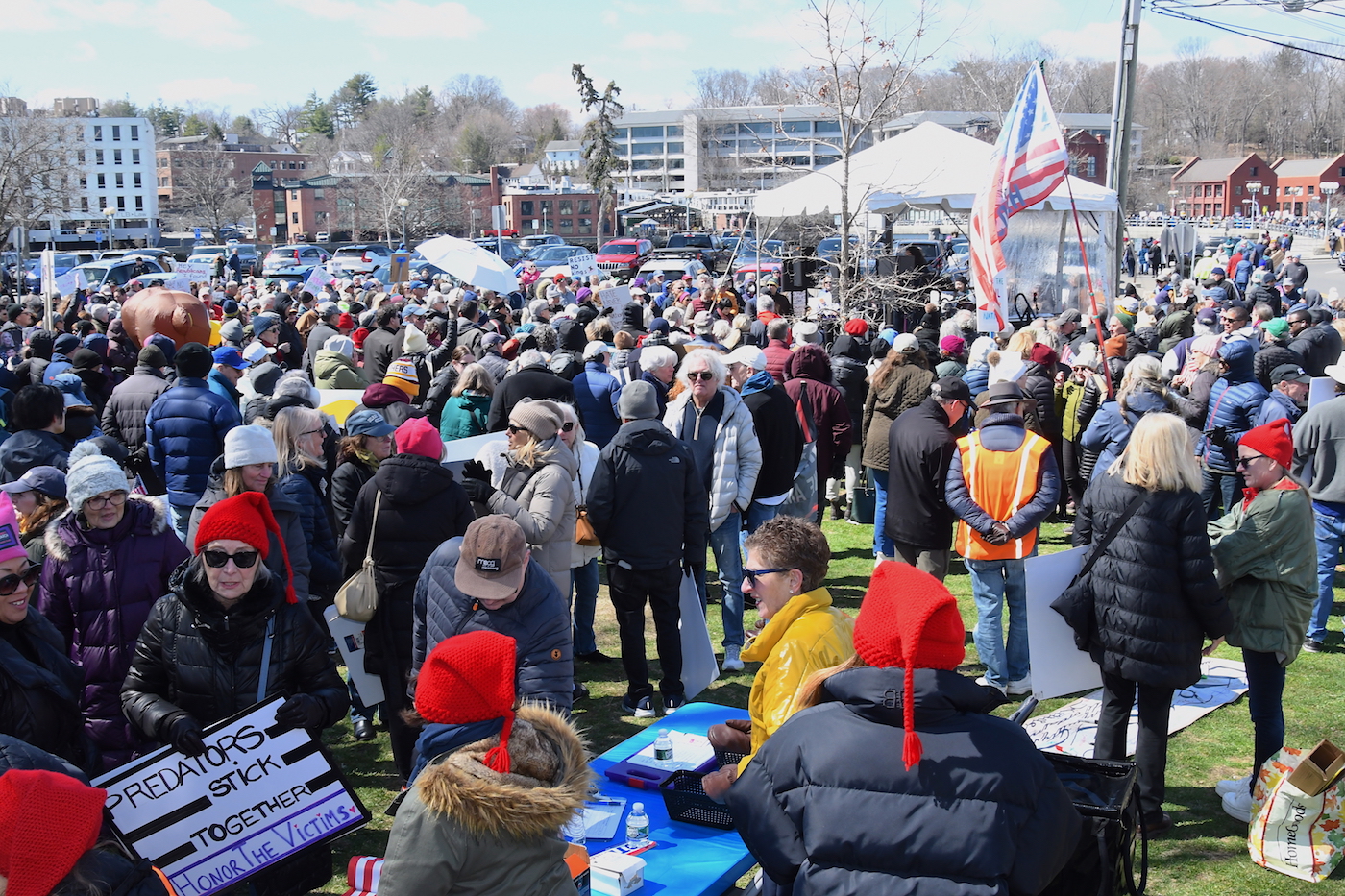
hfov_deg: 53.1
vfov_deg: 36.9
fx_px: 1345
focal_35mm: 36
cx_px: 672
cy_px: 448
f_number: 9
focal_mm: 24
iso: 640
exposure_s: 1/250
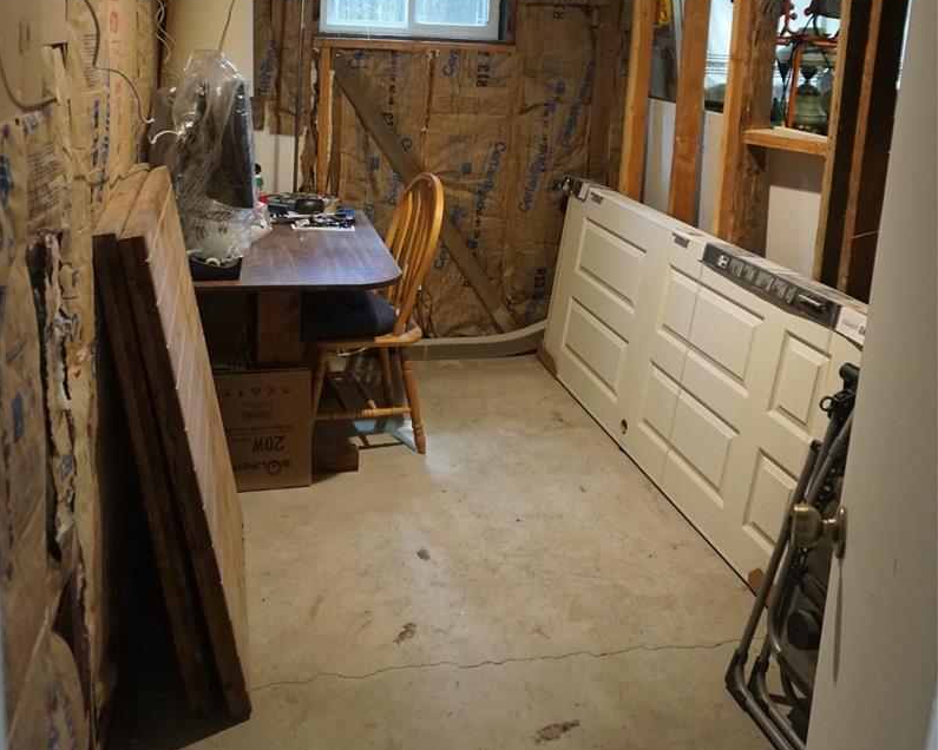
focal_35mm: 34
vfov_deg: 42.2
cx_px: 468
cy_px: 200
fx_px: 944
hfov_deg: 52.8
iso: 1600
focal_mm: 16
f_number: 3.5
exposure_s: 1/60
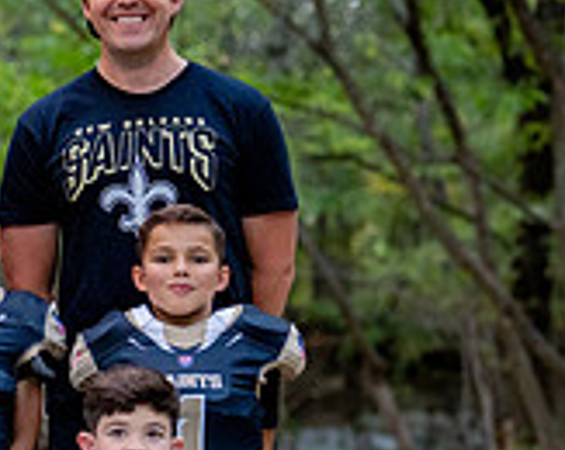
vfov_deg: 8.0
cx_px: -231
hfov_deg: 9.8
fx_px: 3223
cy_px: 405
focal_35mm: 193
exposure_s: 1/500
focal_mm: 50
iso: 1600
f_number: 2
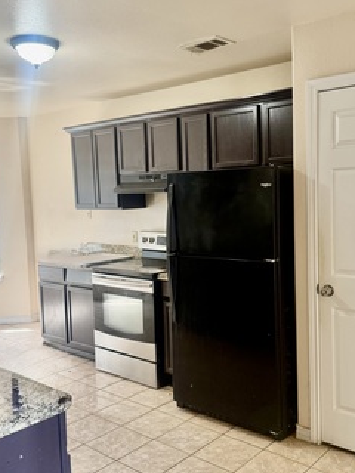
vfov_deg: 51.4
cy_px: 234
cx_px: 203
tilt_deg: -5.4
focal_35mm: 36
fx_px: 492
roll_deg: +1.7
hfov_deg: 39.6
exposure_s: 1/60
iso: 160
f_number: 1.78
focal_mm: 6.76
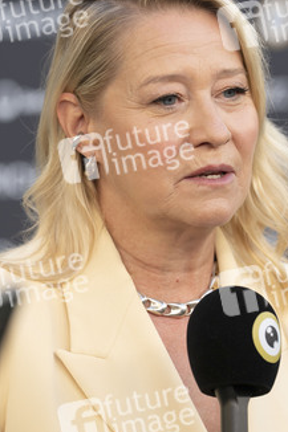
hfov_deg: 6.7
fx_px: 2474
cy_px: 219
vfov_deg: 10.0
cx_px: 165
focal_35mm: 206
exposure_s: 1/200
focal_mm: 168
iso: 400
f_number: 5.6
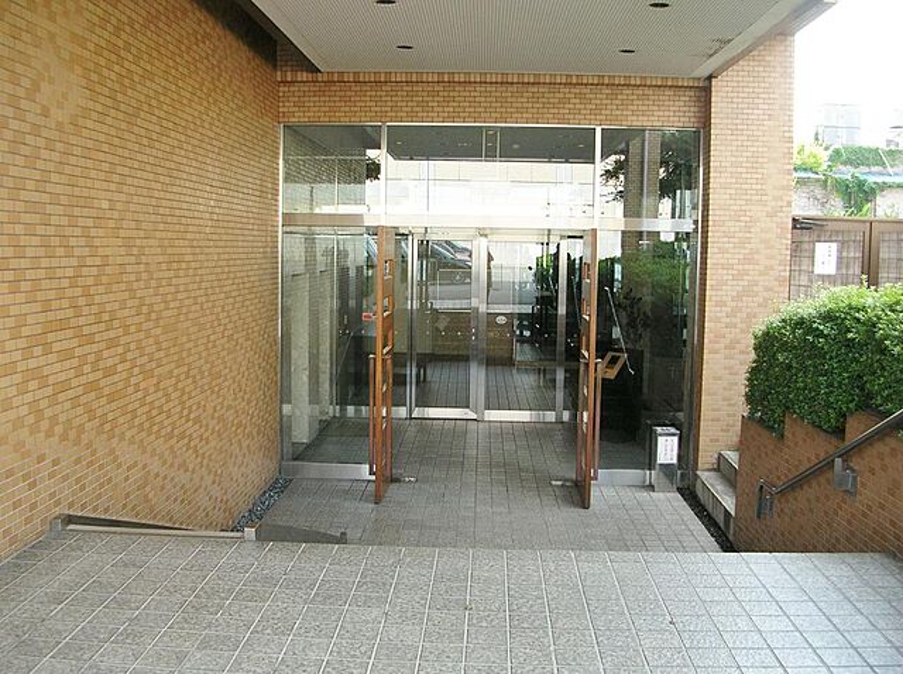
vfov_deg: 40.6
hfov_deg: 52.7
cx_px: 452
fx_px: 912
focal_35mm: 35
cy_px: 337
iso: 50
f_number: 2.8
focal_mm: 5.8
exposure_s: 1/92.8
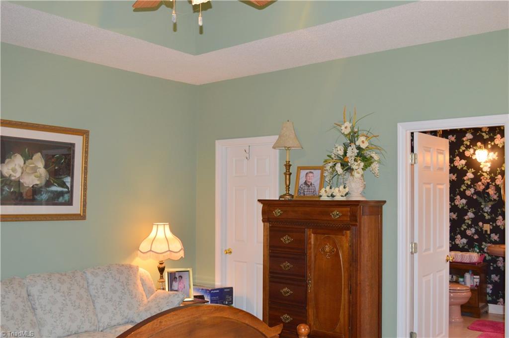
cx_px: 254
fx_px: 508
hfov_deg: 53.2
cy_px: 169
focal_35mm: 36
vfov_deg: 36.8
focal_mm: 24
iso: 800
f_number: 4
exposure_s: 1/60
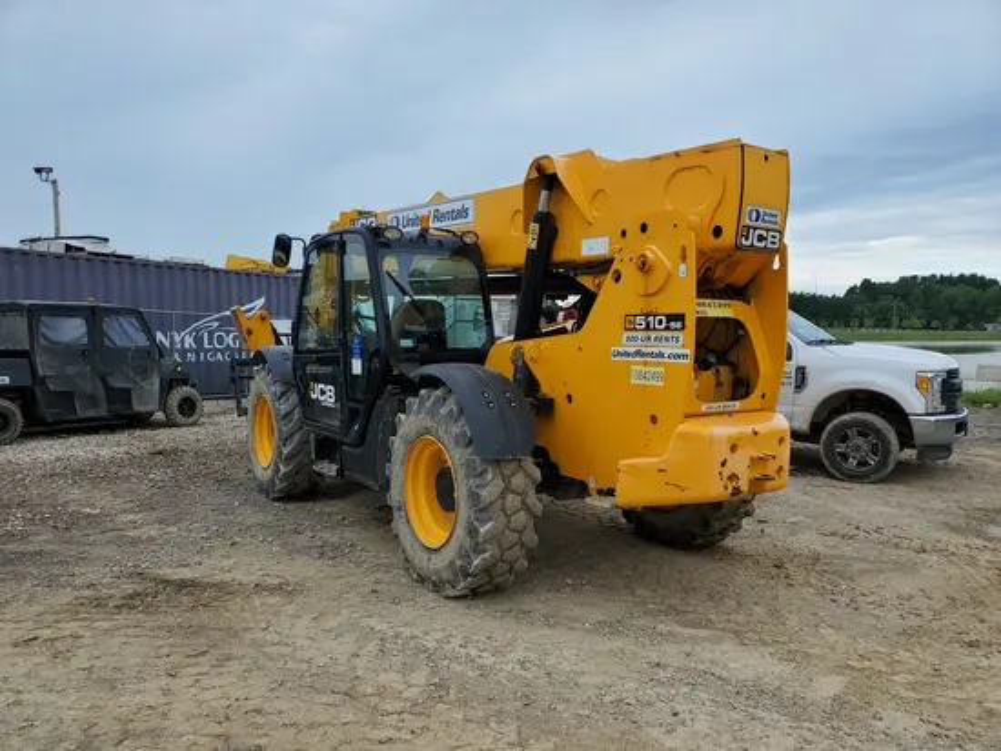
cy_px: 376
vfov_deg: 53.1
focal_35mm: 26
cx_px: 500
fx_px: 752
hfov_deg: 67.3
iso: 50
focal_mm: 4.3
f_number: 2.4
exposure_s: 1/524
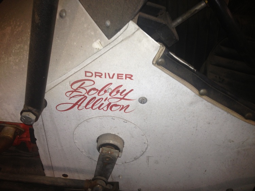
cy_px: 96
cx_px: 128
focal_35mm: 35
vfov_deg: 40.7
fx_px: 258
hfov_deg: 52.6
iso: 64
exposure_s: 1/20
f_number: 2.4
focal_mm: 4.28
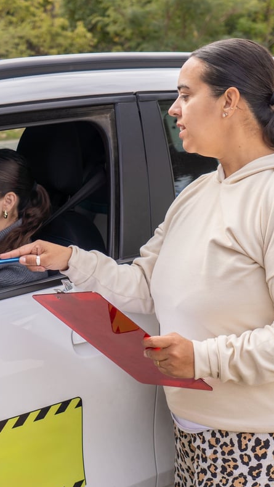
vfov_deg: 33.8
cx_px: -2
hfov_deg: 18.9
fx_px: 800
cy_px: 246
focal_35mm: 62
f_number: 2.8
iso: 100
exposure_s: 1/400
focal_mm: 26
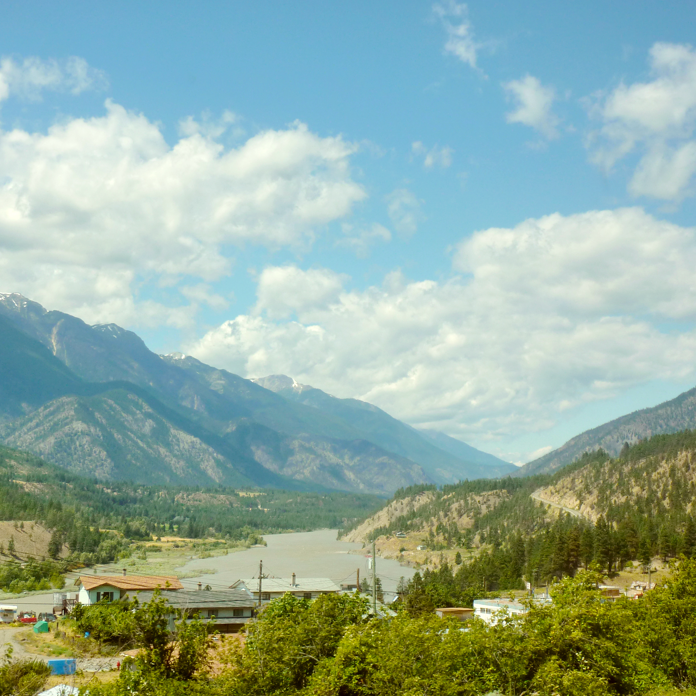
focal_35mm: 54
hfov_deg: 31.6
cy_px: 352
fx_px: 1228
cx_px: 327
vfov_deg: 31.6
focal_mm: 7.3
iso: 125
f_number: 5
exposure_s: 1/500
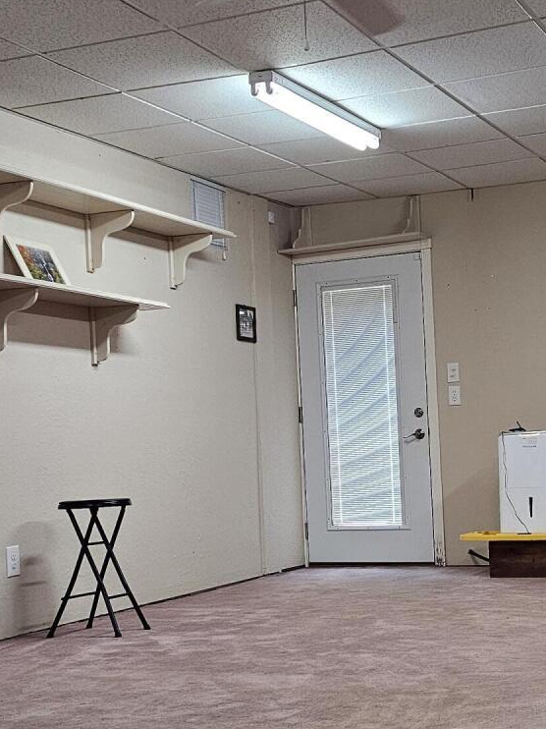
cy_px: 471
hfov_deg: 23.6
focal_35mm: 62
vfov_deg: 31.0
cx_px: 340
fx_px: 1305
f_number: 1.7
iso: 400
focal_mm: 6.3
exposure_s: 1/120
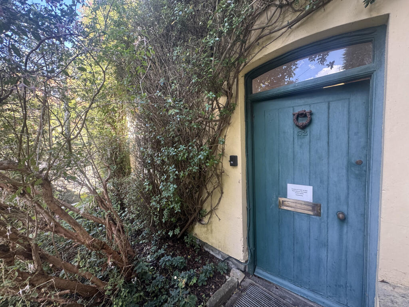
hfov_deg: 102.1
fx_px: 165
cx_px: 204
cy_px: 154
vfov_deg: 85.7
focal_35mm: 14
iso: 125
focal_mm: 2.22
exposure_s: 1/99
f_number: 2.2
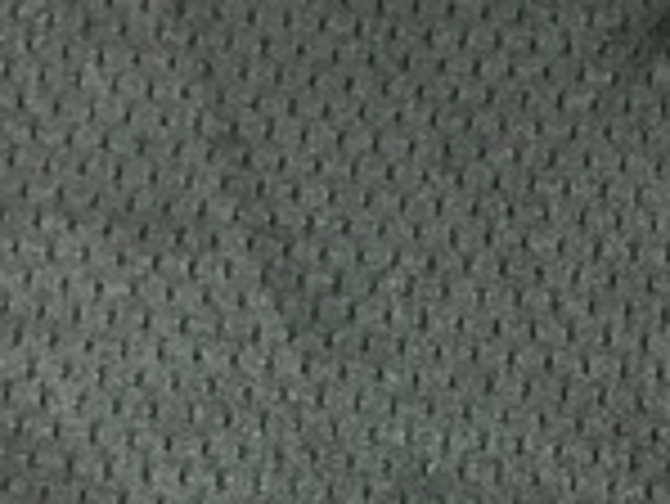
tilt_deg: -78.4
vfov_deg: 9.8
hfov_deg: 12.0
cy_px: 558
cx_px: 1246
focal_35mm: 150
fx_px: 2906
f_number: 1.8
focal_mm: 3.99
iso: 50
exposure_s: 1/17
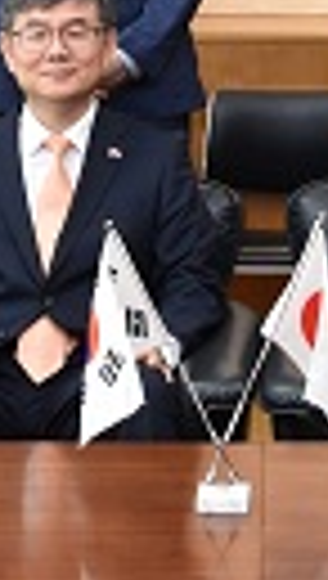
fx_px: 1970
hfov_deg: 9.5
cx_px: 312
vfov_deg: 16.4
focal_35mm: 128
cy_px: 13
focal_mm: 22
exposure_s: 1/60
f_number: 8
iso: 1600
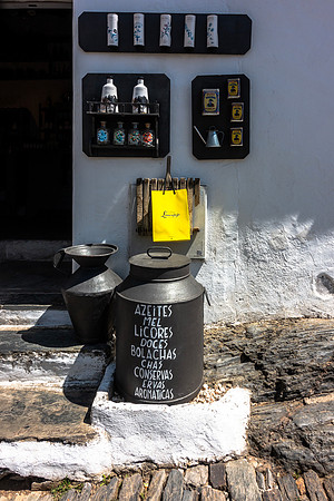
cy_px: 250
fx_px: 334
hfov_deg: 53.1
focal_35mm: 24
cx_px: 167
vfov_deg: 73.7
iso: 250
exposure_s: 1/640
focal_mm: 8.8
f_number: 8
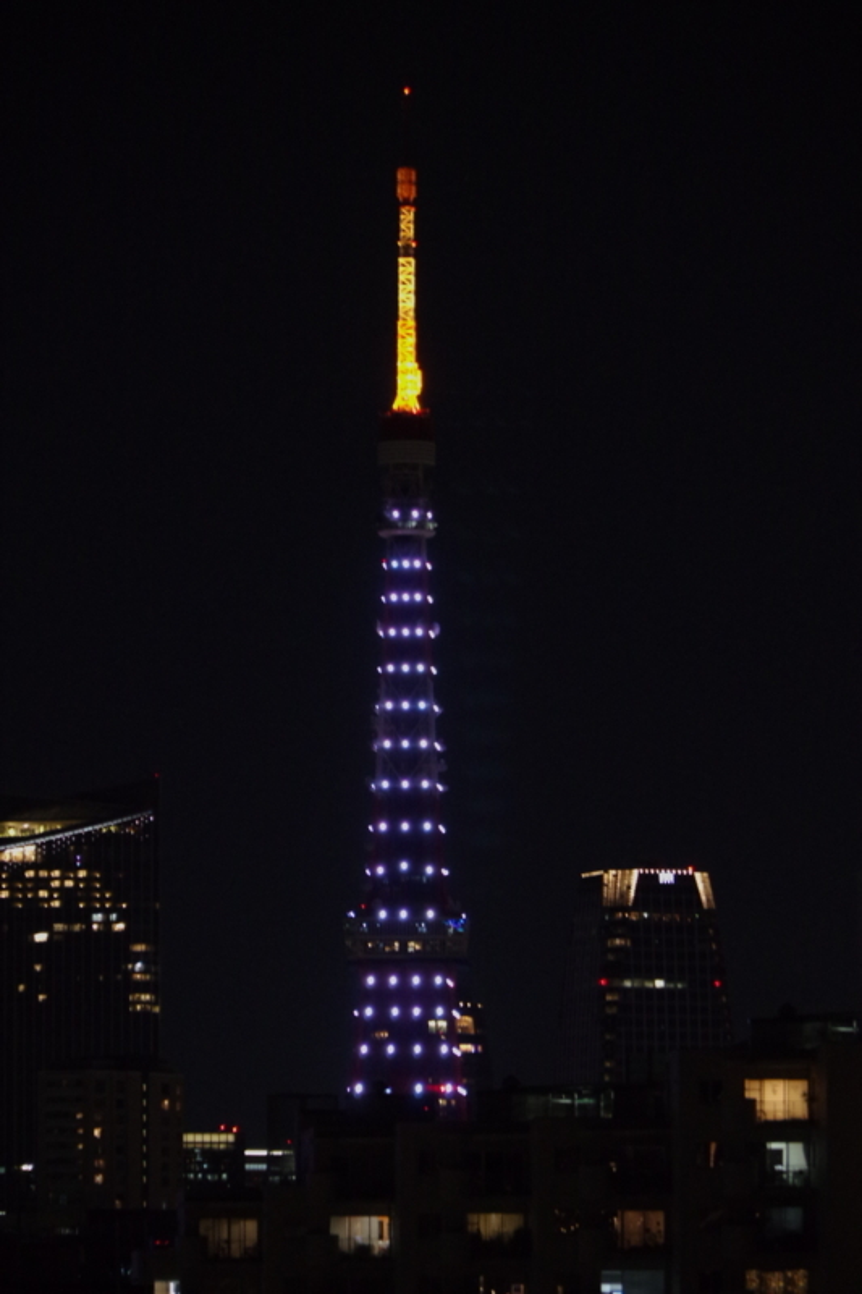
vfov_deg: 10.2
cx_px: 431
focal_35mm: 202
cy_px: 647
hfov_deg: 6.8
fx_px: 7258
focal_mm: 135
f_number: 5.6
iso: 6400
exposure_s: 1/20
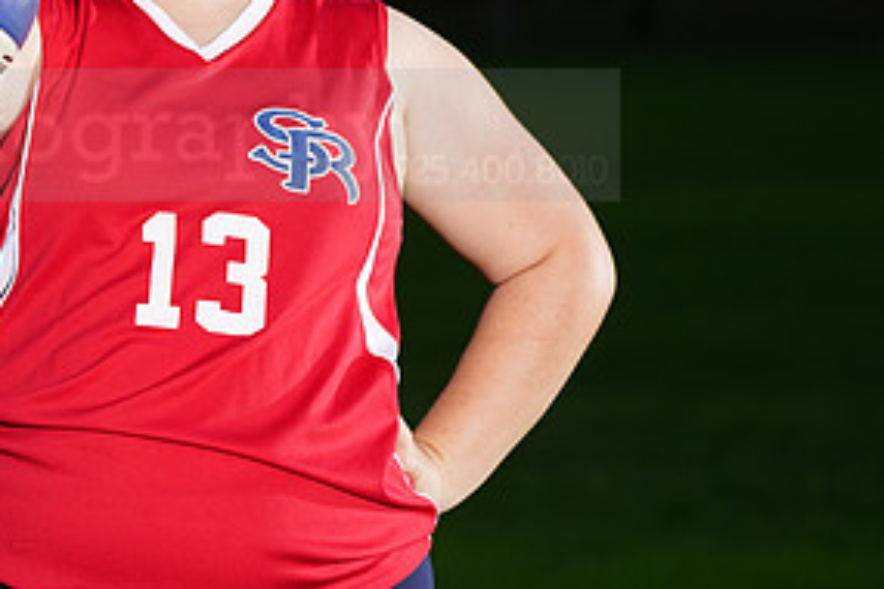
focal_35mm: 321
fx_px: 7882
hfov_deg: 6.4
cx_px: 19
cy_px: 110
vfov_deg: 4.3
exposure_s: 1/160
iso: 320
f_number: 5
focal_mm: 158
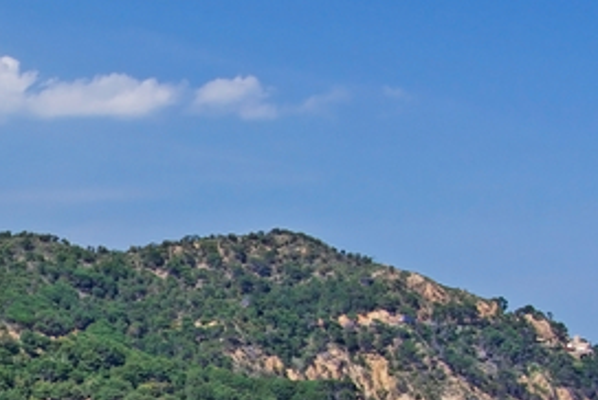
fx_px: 2109
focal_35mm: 127
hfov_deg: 15.8
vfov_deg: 10.6
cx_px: -19
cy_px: 507
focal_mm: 23
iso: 100
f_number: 8
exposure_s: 1/90
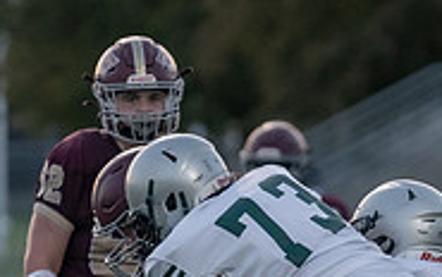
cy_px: 359
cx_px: 323
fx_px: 11755
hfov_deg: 2.2
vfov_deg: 1.4
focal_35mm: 975
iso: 640
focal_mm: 200
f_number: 2.8
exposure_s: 1/1250
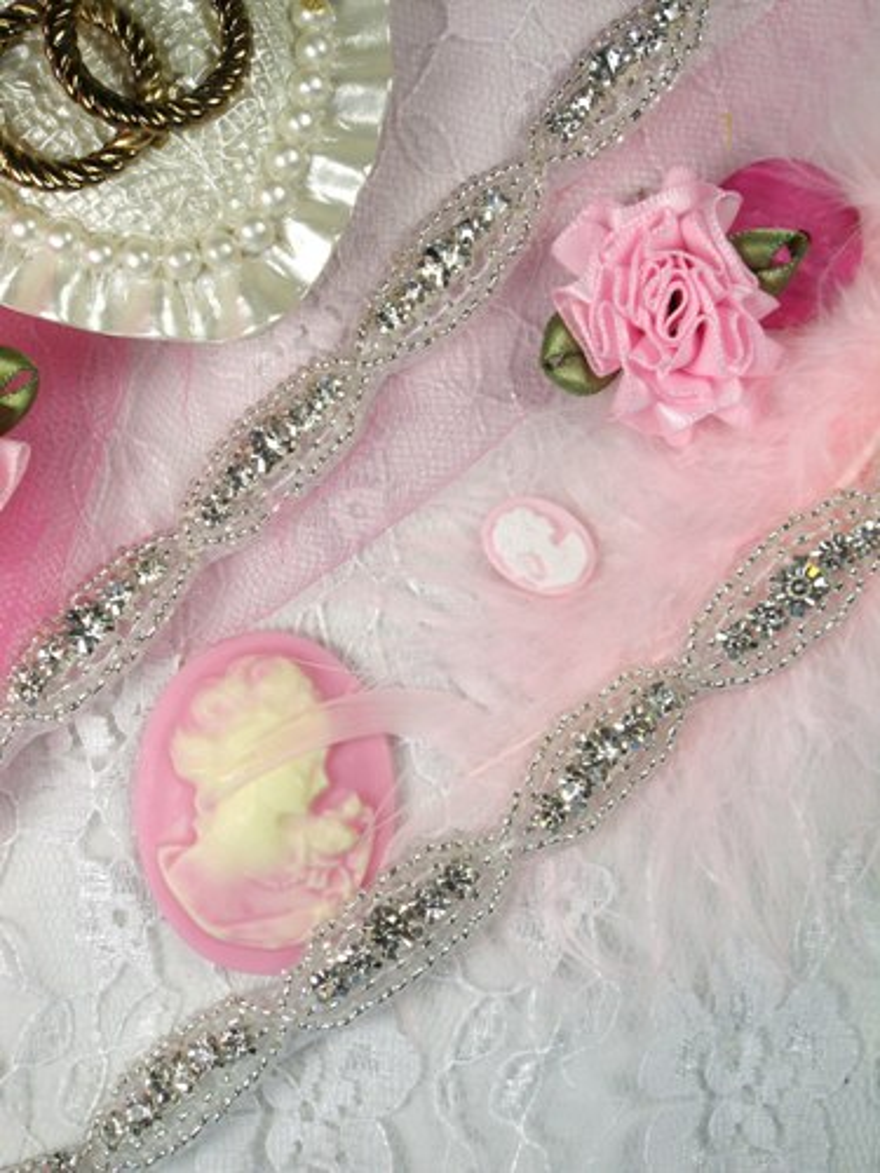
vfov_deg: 41.2
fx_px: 1559
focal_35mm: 46
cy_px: 586
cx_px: 440
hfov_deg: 31.5
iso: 80
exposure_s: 1/250
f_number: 4.7
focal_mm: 8.3
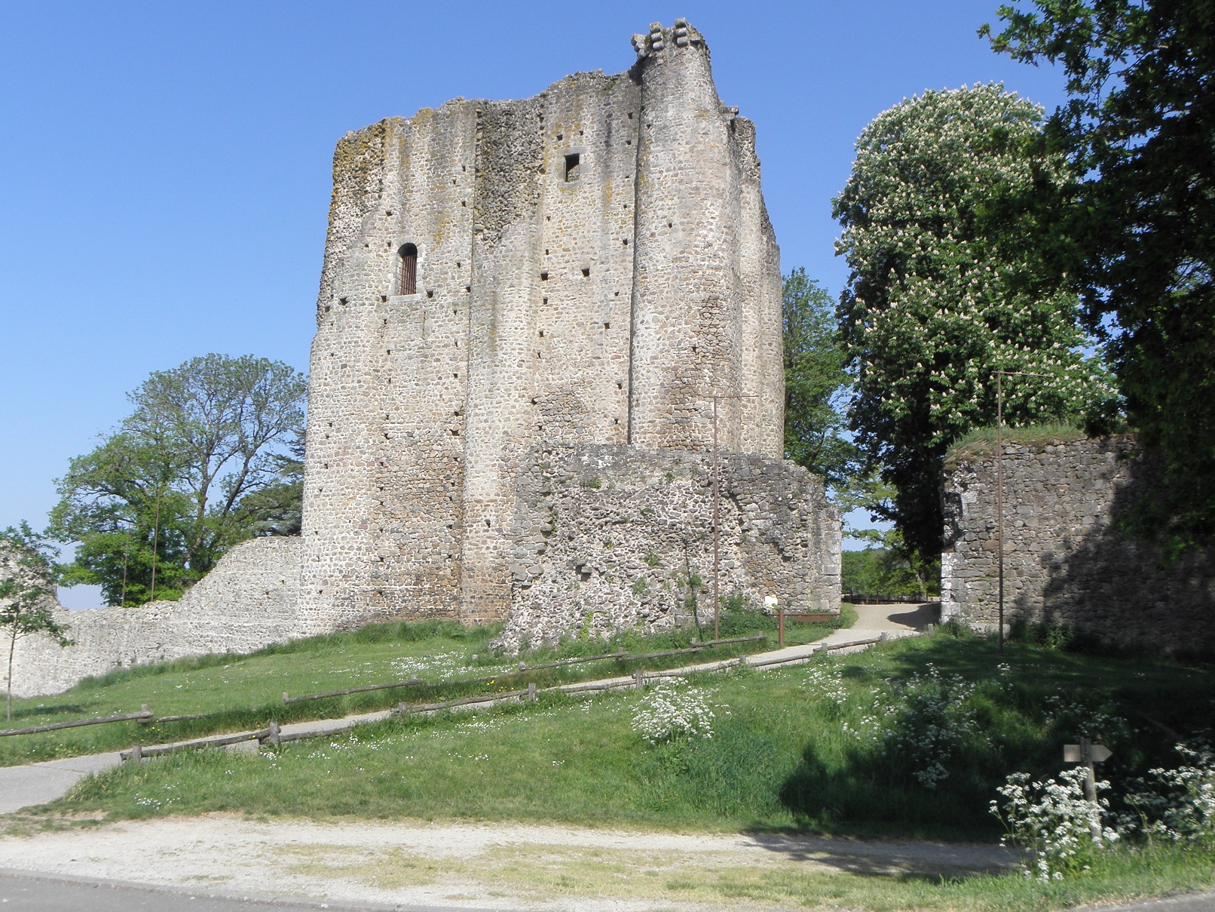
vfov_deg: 44.1
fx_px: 1123
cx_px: 617
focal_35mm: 32
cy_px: 477
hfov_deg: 56.8
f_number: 5.6
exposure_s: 1/250
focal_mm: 4.6
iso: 64
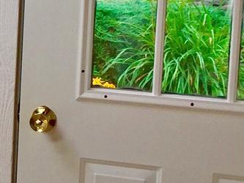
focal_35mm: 142
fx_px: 1001
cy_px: 27
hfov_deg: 12.9
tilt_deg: -7.4
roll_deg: -2.4
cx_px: -152
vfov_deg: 10.4
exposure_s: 1/163
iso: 32
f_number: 2.2
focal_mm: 4.15
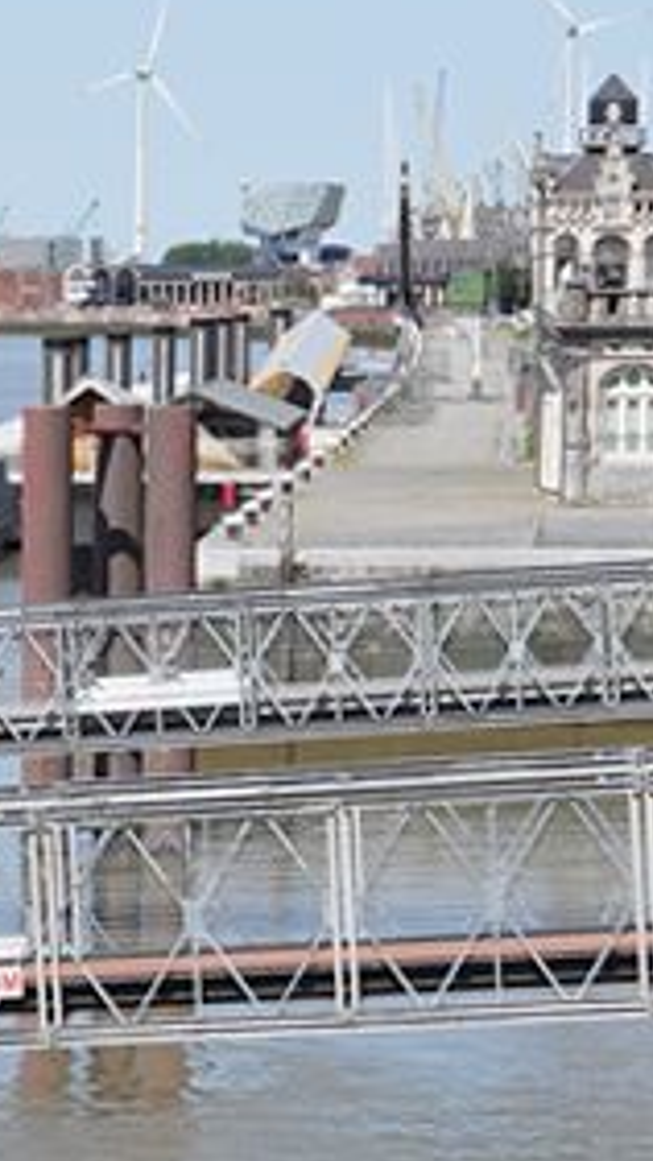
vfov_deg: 11.9
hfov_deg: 6.6
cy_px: 1111
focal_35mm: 179
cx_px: -624
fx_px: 5512
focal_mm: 24
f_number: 14
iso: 100
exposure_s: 1/100
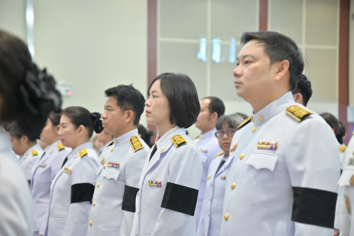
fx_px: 806
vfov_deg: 16.6
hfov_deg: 24.8
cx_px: 177
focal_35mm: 82
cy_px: 118
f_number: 4
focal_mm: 82
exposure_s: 1/160
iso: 2200
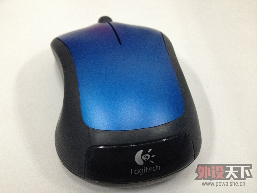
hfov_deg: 52.6
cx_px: 128
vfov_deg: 40.7
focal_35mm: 35
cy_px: 96
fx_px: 260
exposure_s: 1/20
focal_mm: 4.28
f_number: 2.4
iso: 250
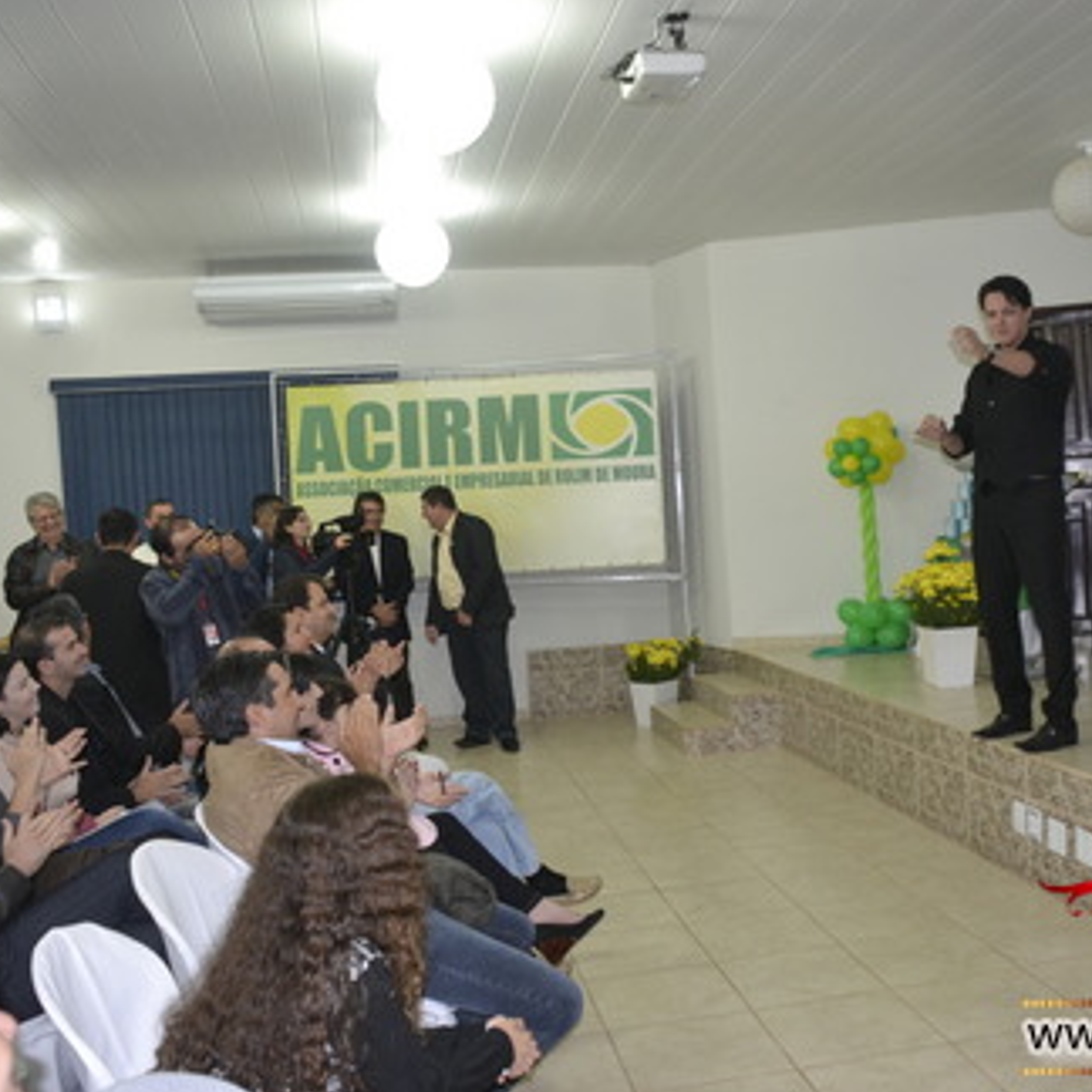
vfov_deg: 42.8
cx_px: 676
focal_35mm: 39
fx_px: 1392
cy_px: 546
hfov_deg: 42.5
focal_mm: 20
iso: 1000
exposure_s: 1/60
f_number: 3.5
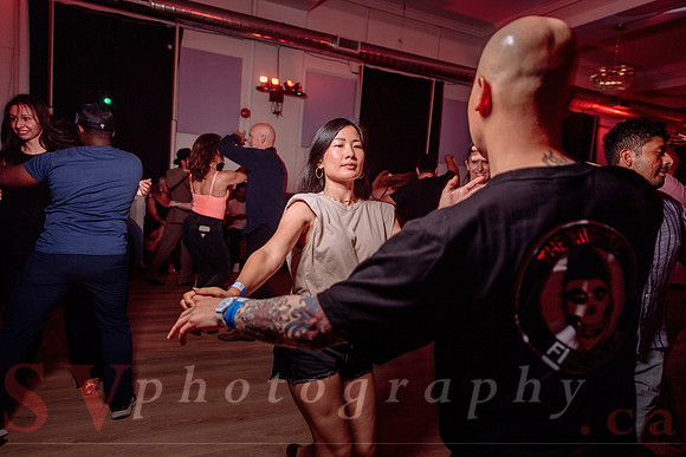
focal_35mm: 24
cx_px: 343
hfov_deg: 73.7
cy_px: 228
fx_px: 457
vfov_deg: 53.2
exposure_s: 1/30
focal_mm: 24
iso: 800
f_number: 2.8
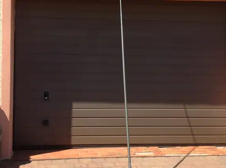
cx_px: 102
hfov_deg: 31.2
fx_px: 404
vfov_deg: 23.5
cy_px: 66
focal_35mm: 62
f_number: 2.4
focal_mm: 4.28
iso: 50
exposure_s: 1/817
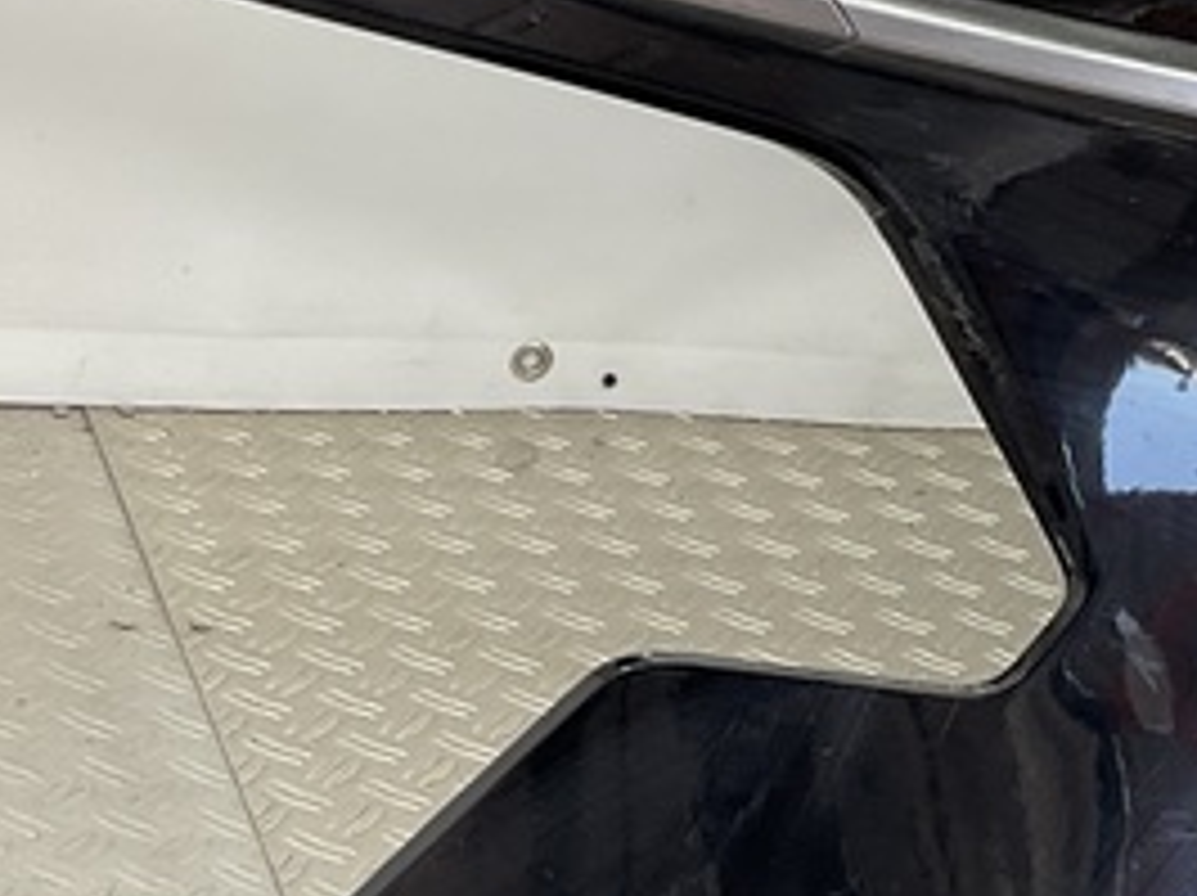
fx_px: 3800
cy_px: 558
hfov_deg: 17.9
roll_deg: -14.7
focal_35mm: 110
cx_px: 662
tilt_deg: -24.9
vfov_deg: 13.4
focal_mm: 3
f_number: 1.8
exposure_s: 1/100
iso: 25
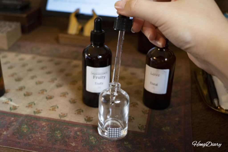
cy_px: 76
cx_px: 114
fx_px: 279
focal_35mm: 44
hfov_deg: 44.5
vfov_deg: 30.5
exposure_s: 1/60
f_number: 5.6
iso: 4000
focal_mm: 44
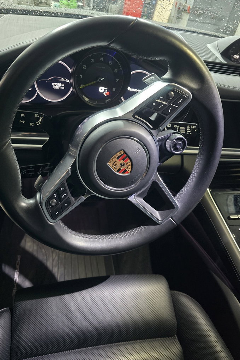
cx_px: 108
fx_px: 240
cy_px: 180
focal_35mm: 24
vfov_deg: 73.8
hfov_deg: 53.0
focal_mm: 6.3
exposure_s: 1/25
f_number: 1.7
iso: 1600
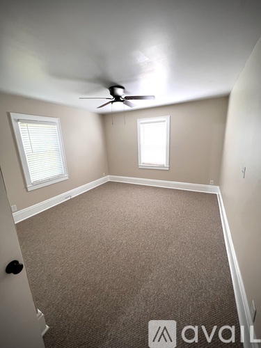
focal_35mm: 13
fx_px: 131
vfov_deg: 106.2
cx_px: 130
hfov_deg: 89.9
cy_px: 174
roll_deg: +2.7
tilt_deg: -10.8
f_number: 1.8
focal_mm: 1.57
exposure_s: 1/120
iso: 125
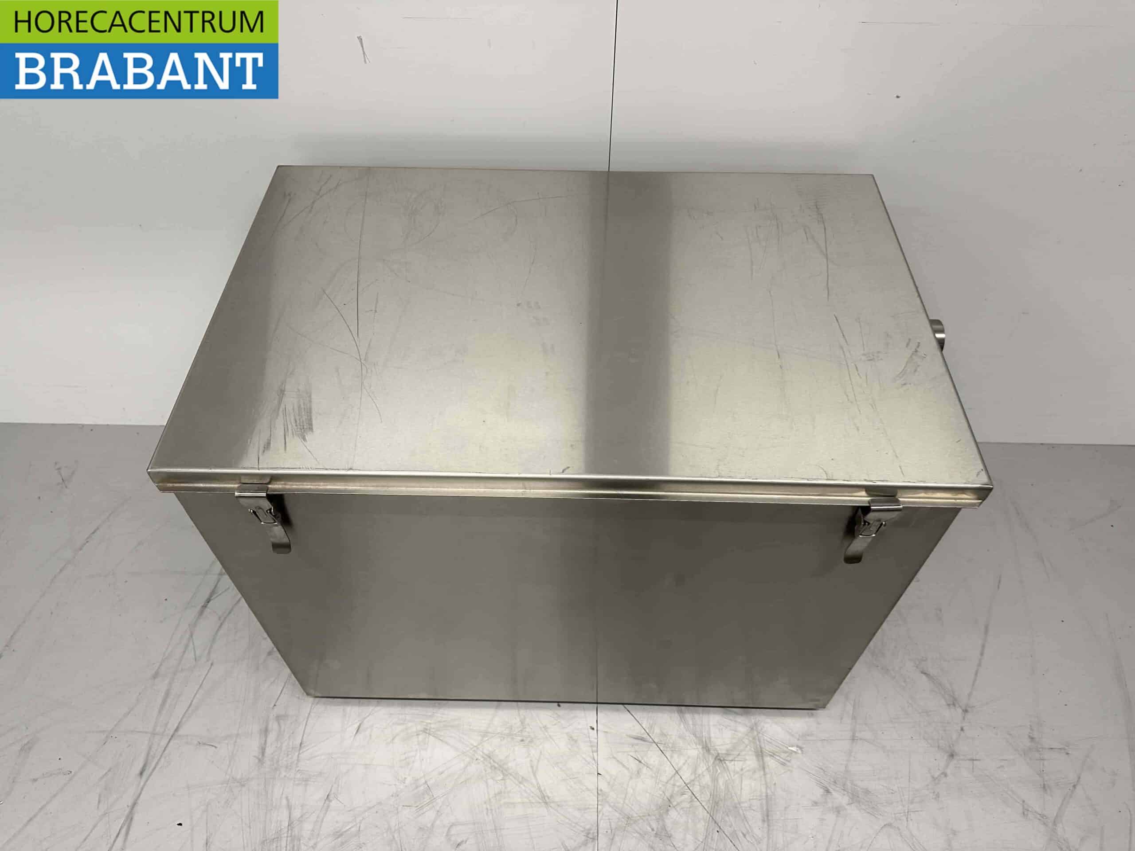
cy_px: 426
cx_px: 568
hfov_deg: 71.6
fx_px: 787
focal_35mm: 24
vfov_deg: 56.8
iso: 125
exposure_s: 1/50
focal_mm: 6.86
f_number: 1.78
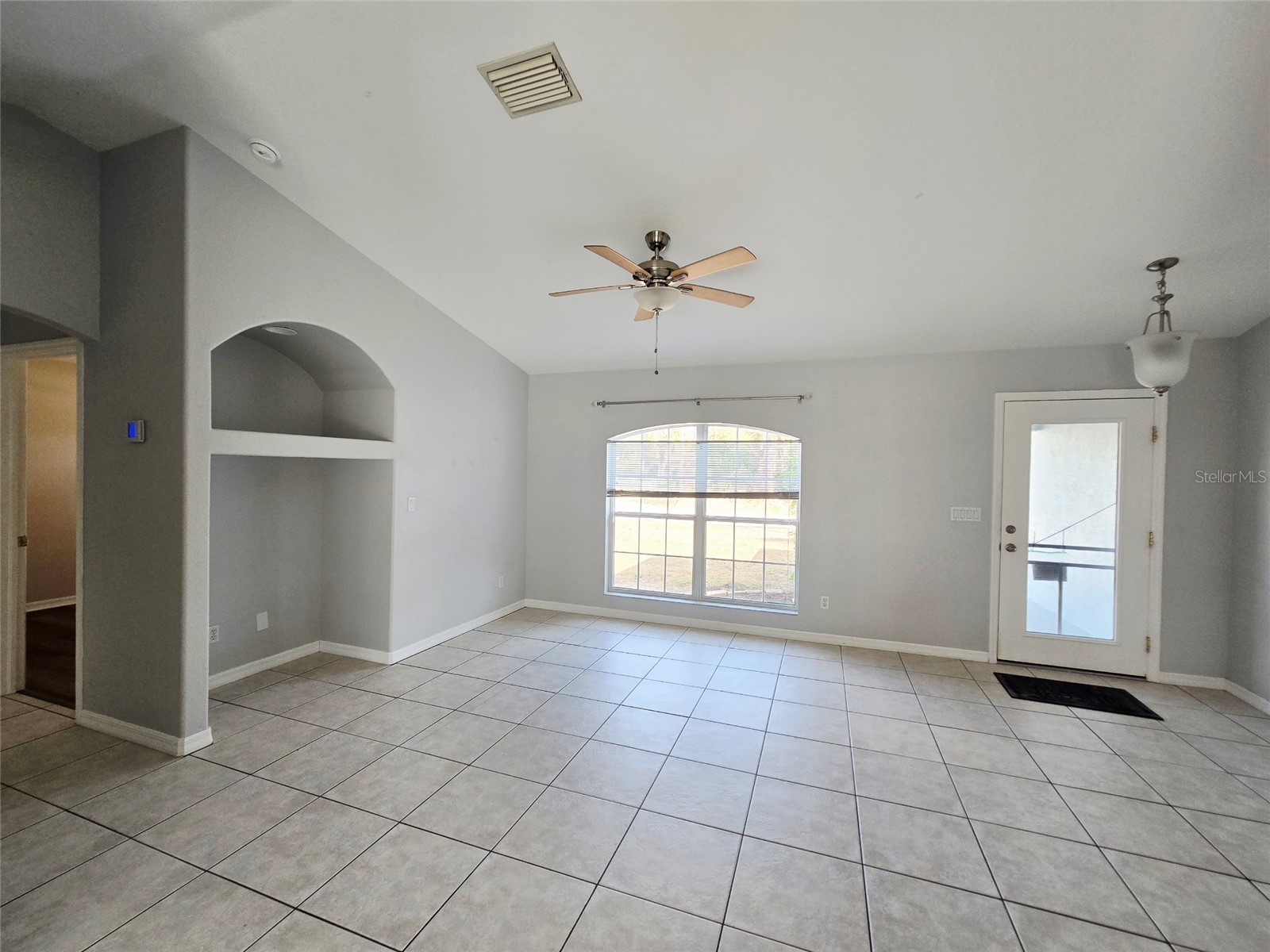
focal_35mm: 13
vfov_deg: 89.9
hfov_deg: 106.2
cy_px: 476
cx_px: 635
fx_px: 477
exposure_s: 1/60.2
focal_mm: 2.2
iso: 50
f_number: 2.2
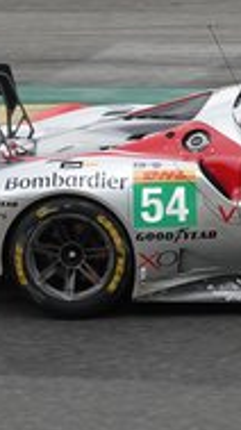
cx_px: 300
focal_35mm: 425
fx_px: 4839
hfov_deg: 2.8
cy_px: 262
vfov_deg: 5.1
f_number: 4
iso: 250
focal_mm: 62.39
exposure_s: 1/1000
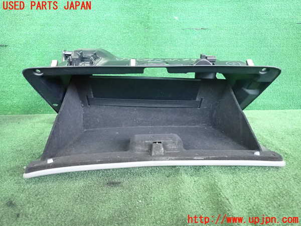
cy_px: 113
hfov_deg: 69.4
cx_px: 150
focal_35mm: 25
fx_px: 217
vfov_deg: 54.9
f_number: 2
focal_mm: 4.5
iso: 1600
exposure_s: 1/125
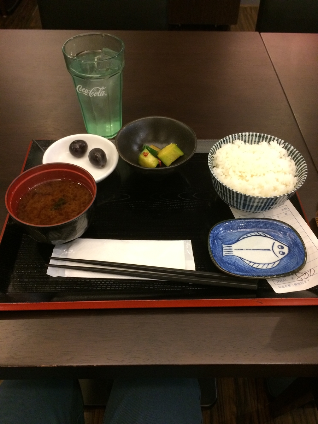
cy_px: 212
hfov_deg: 48.2
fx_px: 355
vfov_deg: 61.7
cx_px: 159
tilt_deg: -50.6
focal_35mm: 29
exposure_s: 1/24
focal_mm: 4.15
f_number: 2.2
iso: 250
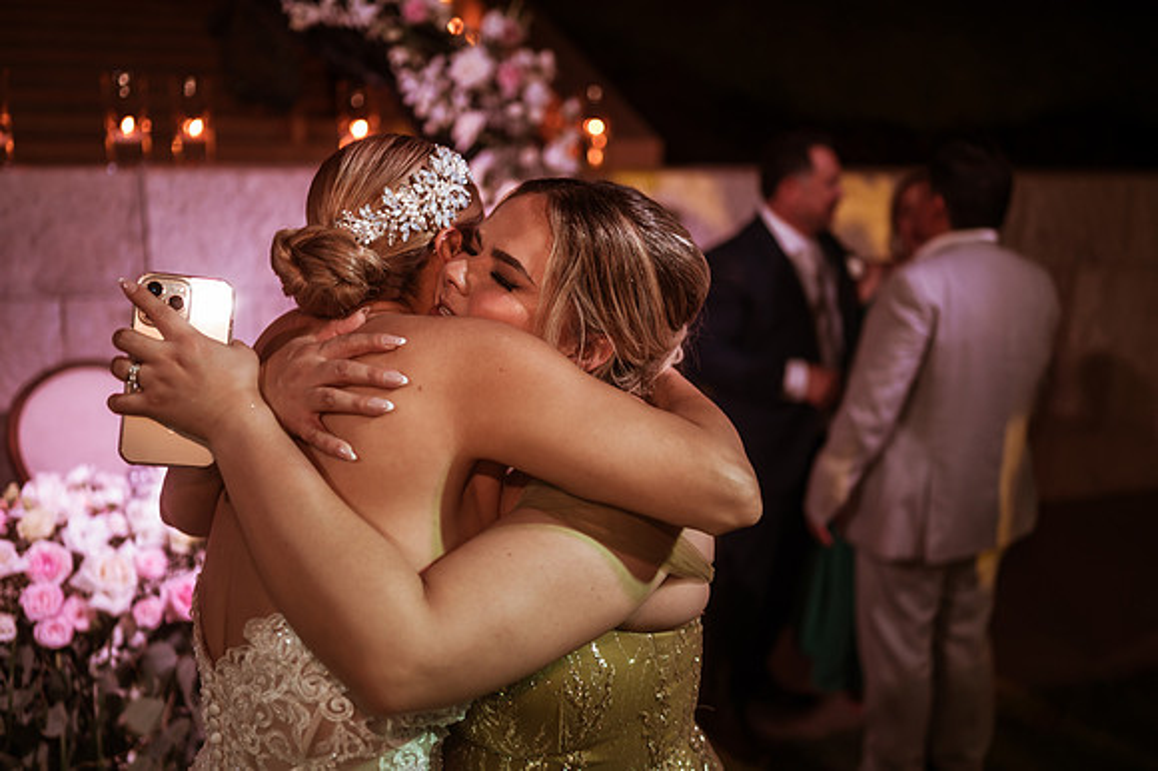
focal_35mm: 35
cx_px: 579
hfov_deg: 54.5
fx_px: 1125
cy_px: 386
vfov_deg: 37.8
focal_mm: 35
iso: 1000
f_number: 1.8
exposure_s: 1/100
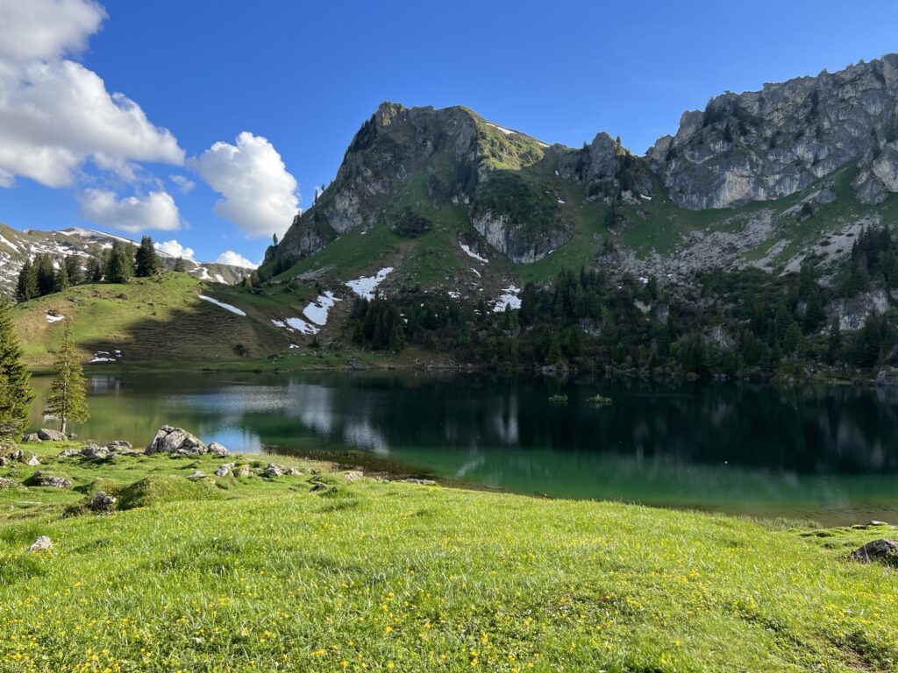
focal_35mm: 26
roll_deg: +0.3
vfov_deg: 53.1
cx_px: 449
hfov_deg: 67.3
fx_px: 674
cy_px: 336
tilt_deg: +0.0
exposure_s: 1/1779
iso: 50
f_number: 1.5
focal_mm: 5.7
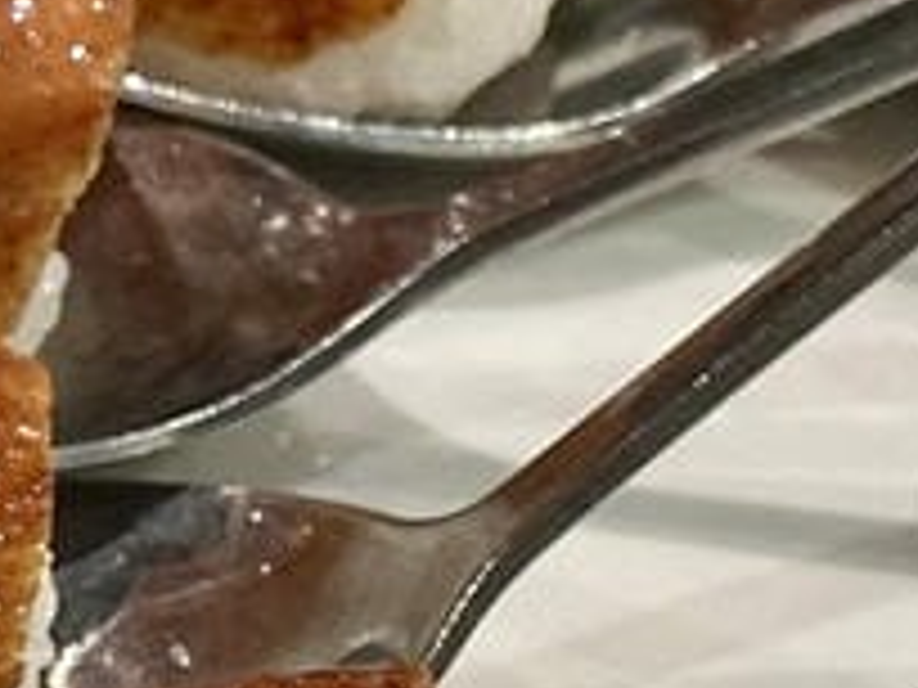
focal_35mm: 283
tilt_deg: -37.1
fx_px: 7505
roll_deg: -11.5
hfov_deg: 6.9
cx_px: 1197
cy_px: 657
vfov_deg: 5.2
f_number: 1.78
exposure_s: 1/40
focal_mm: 6.86
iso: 320
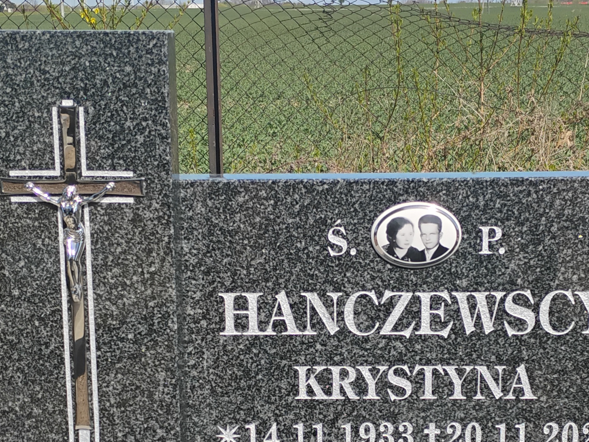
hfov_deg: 25.9
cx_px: 358
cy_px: 350
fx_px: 1276
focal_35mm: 75
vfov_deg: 19.5
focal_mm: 4.26
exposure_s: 1/1042
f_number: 1.8
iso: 100
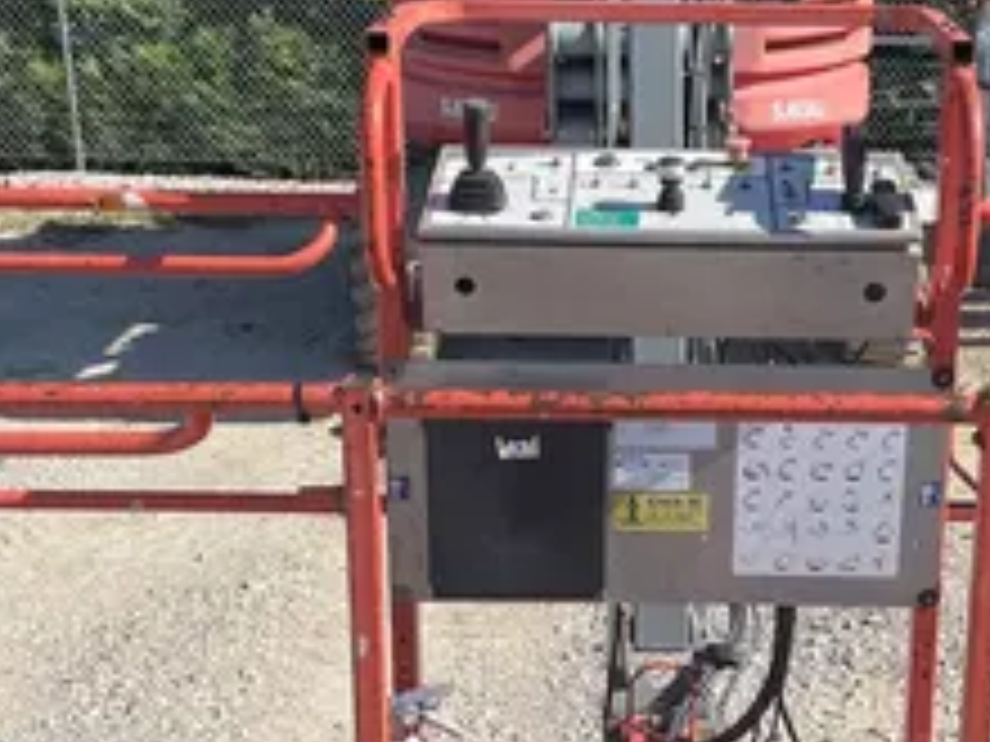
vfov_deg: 22.6
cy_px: 420
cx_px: 693
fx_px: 1859
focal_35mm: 65
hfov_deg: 29.5
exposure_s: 1/2681
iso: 32
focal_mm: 4.2
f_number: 1.6
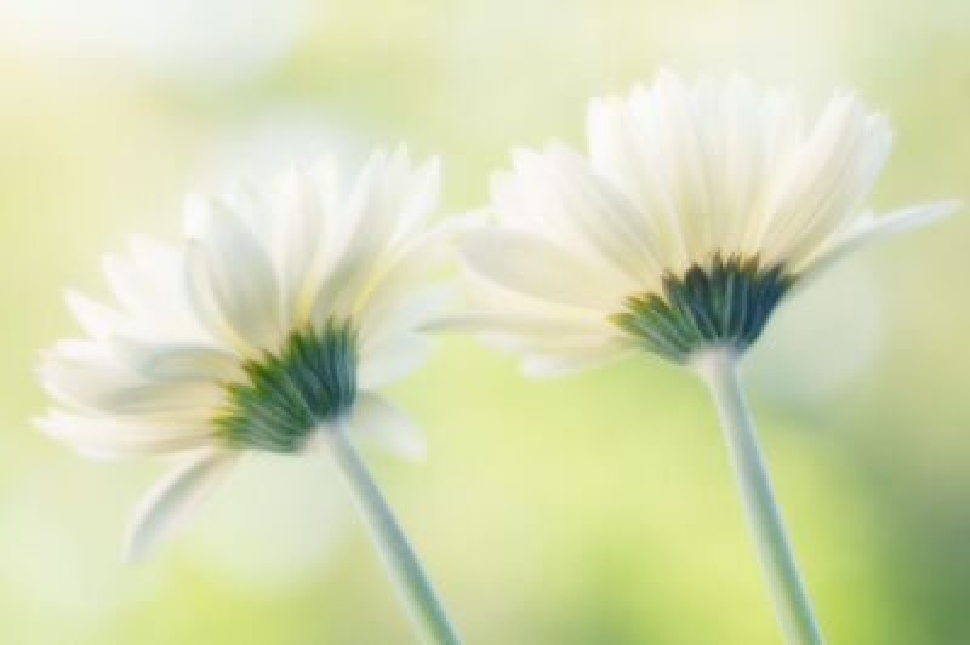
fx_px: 2827
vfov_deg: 13.0
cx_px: 485
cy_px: 322
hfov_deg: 19.5
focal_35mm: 105
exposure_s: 1/400
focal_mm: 70
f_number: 2.8
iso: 100
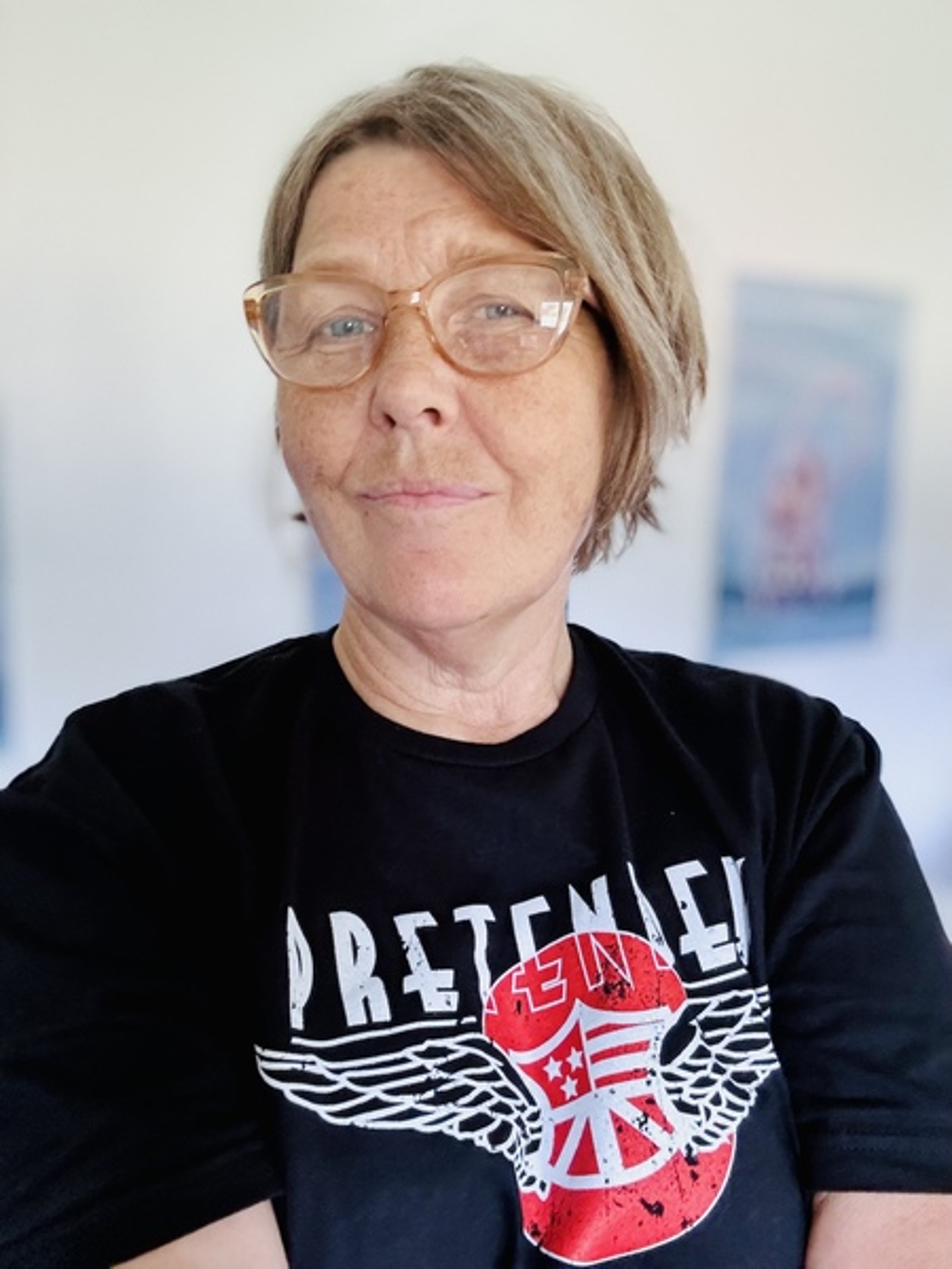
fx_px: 1100
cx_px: 476
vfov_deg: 60.0
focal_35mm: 30
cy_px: 634
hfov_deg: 46.8
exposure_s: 1/32
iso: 400
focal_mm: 2.69
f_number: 1.9
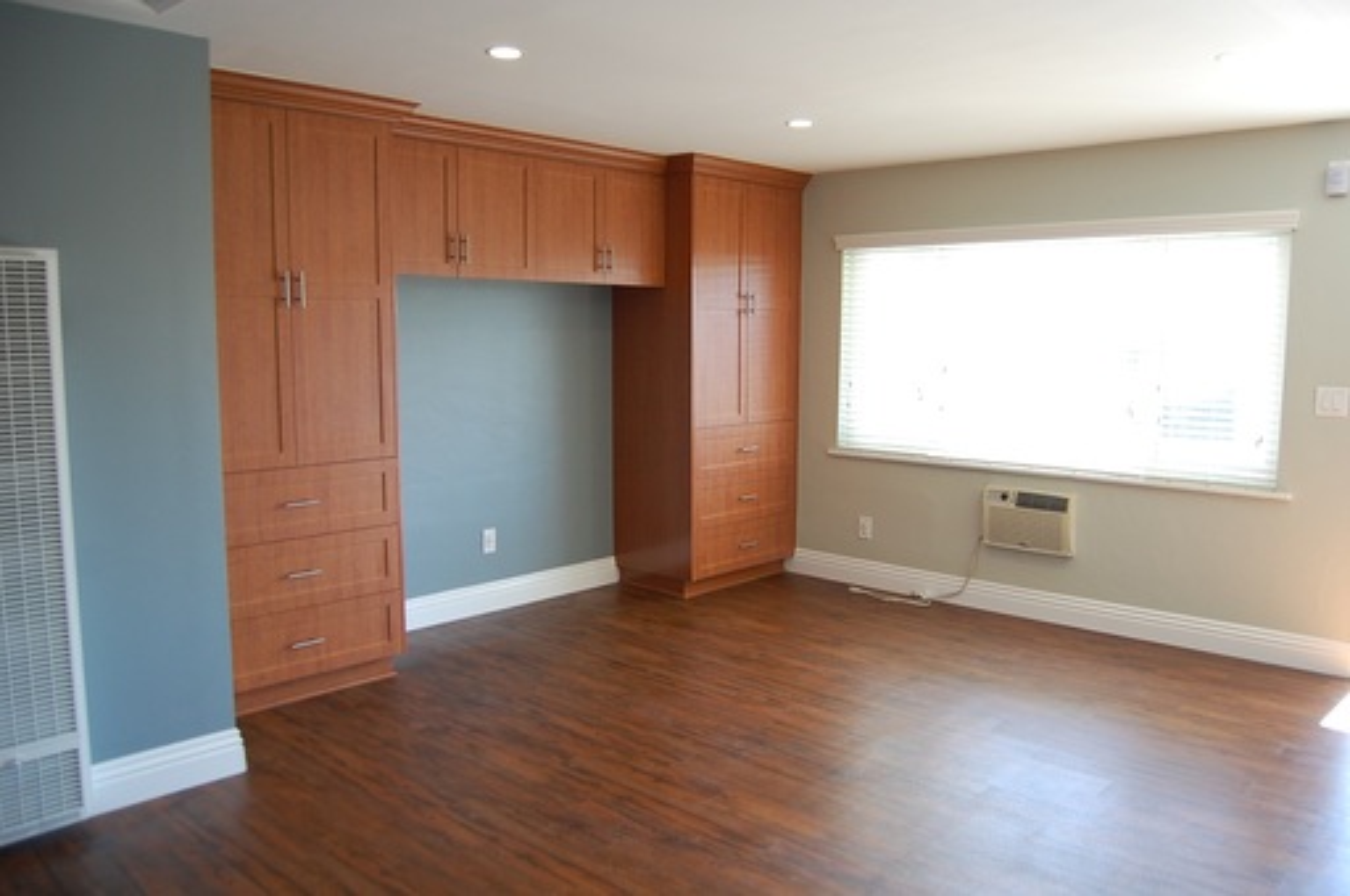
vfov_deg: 47.8
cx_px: 675
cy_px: 448
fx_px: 1011
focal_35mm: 27
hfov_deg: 67.4
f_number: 4
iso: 400
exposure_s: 1/60
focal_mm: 18
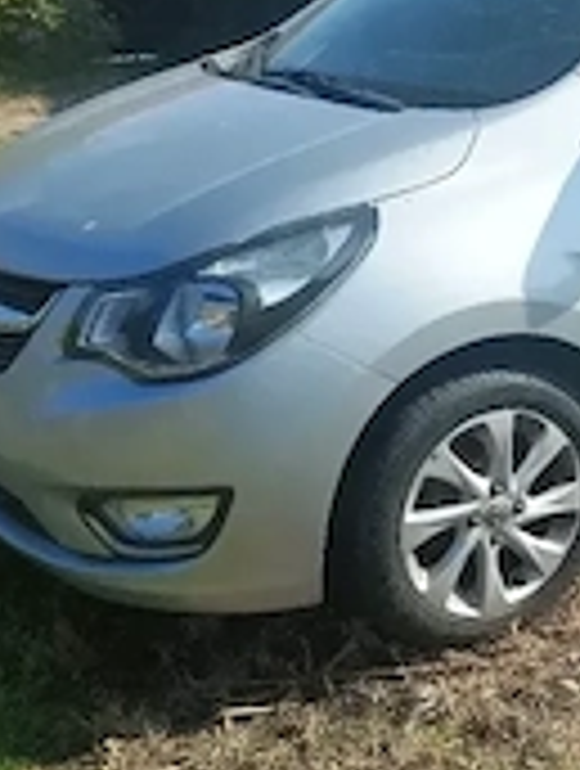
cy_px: 473
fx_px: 1246
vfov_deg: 34.1
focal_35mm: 56
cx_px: 620
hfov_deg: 24.6
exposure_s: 1/1250
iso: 40
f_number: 1.8
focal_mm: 5.23
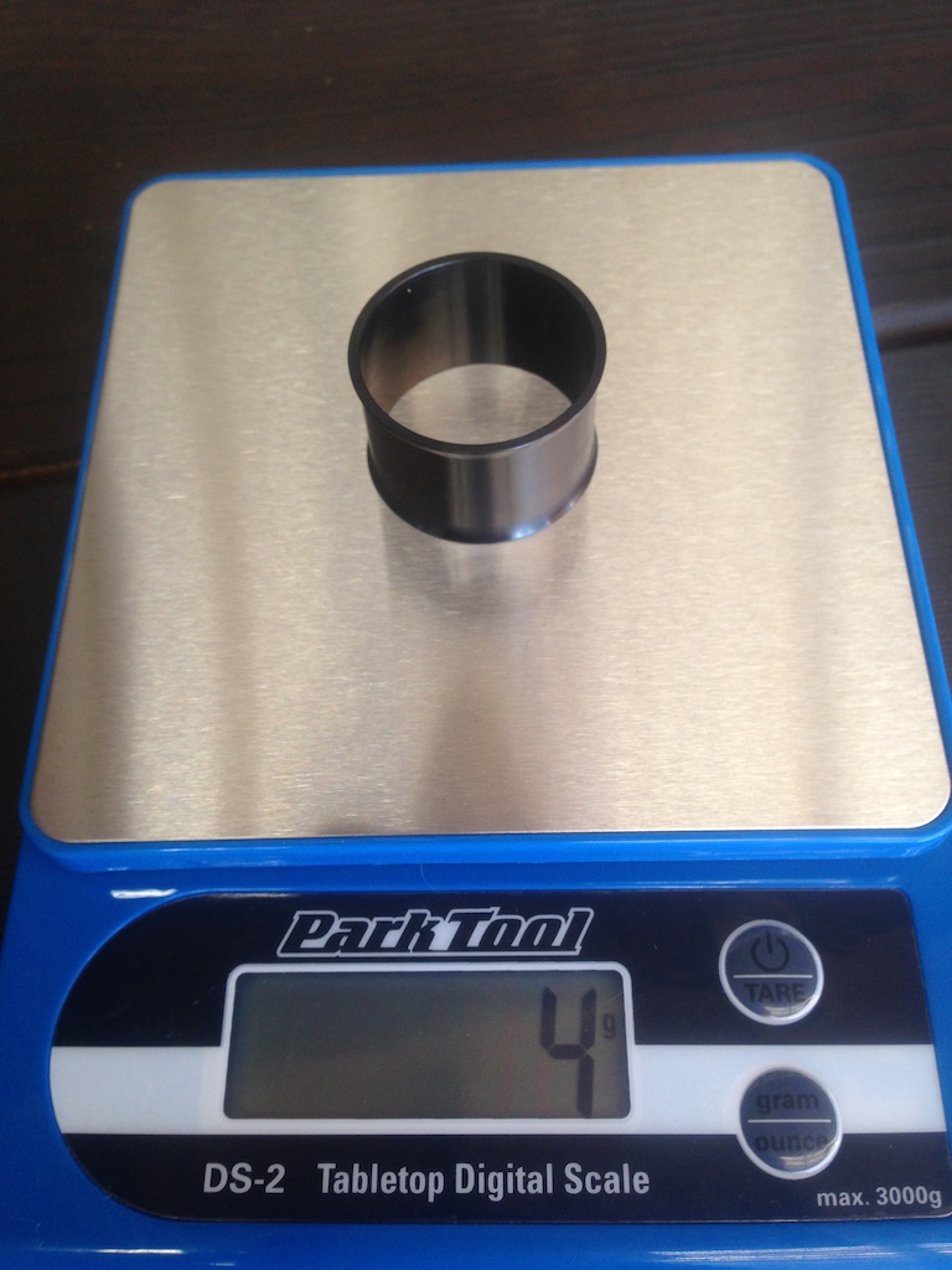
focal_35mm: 33
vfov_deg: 55.4
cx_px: 476
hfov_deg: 42.9
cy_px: 635
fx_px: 1210
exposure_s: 1/30
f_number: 2.4
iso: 50
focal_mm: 4.12
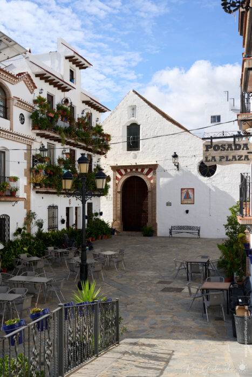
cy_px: 188
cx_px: 126
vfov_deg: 48.4
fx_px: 420
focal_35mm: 40
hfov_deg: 33.4
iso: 100
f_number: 11
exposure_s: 1/160
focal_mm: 40
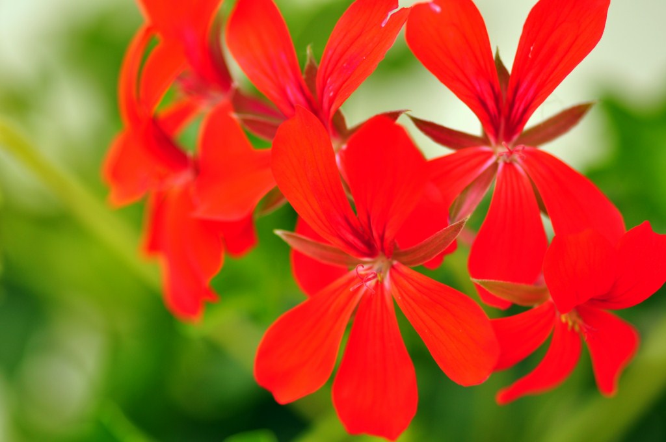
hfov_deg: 13.1
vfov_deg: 8.7
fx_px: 2910
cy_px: 221
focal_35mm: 158
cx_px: 333
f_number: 3.5
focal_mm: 105
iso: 200
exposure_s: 1/500
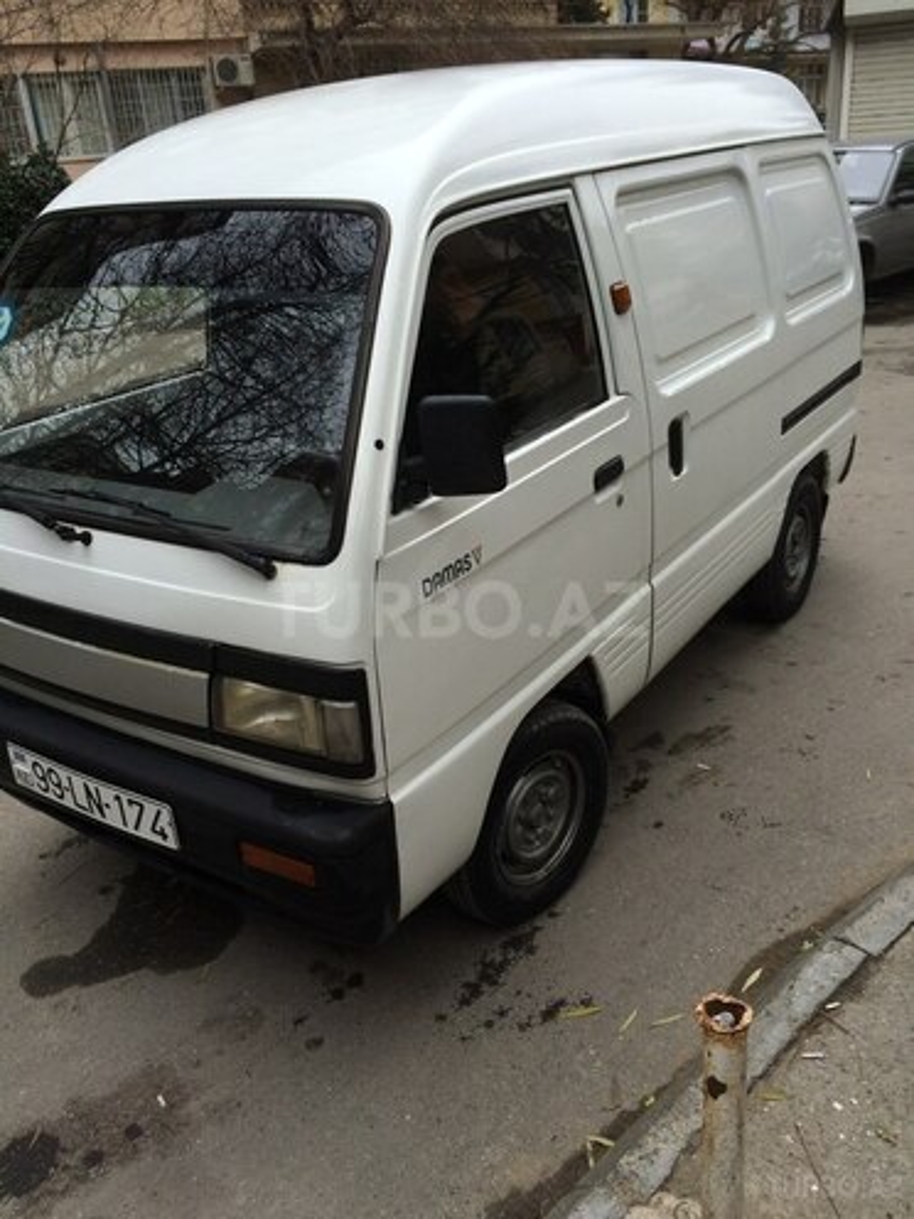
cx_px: 457
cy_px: 610
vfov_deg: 61.7
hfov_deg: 48.2
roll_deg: +5.2
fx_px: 1021
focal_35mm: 29
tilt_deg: -24.0
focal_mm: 4.15
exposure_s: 1/483
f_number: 2.2
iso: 32
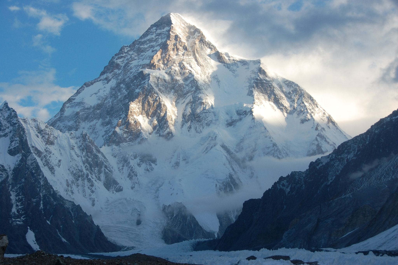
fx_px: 762
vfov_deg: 19.7
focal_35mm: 69
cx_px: 199
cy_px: 132
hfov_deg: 29.3
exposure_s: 1/200
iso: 200
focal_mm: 46
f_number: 7.1
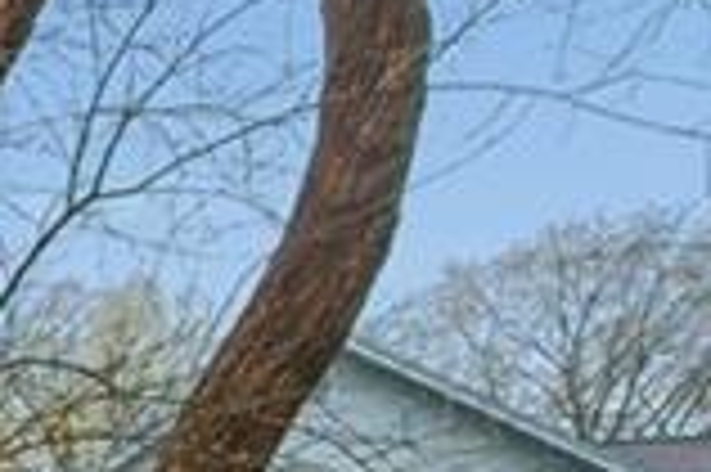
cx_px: -1444
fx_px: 1978
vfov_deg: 12.1
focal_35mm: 100
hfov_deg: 11.3
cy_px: 933
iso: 640
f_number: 6.3
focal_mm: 15.5
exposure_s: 1/250
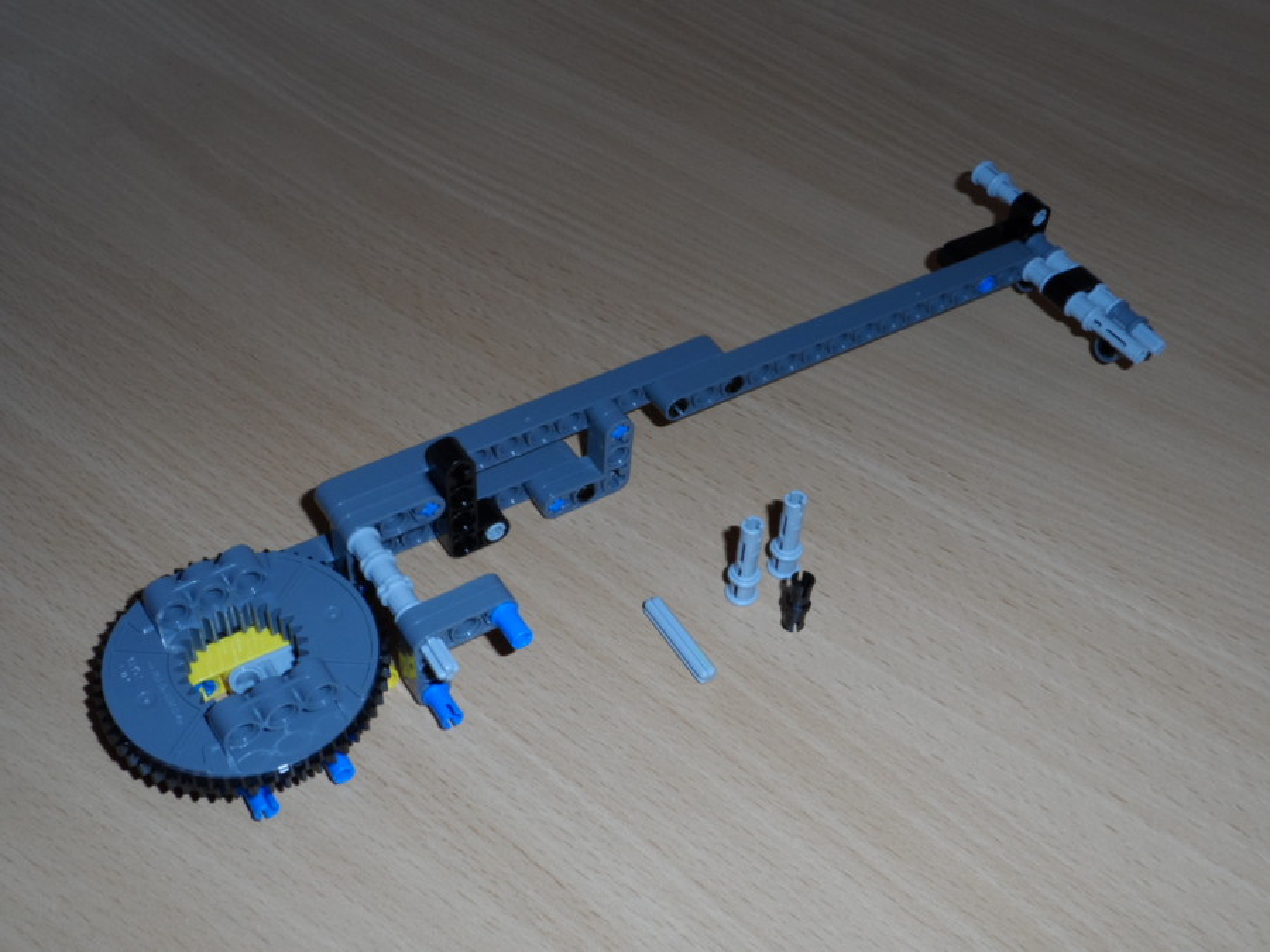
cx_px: 635
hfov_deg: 45.8
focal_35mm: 41
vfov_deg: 35.1
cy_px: 476
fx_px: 1504
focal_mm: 6.8
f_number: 7.4
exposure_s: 1/15
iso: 100
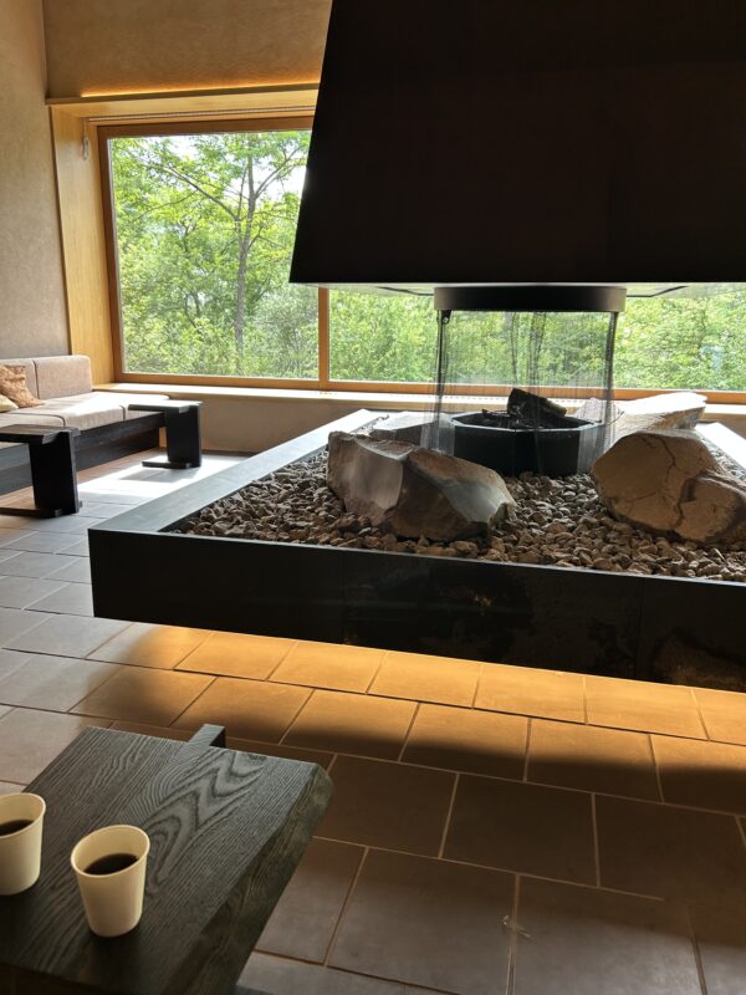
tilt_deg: -14.0
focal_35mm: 26
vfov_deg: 67.3
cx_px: 373
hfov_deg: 53.1
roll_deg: -1.2
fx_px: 747
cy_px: 498
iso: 40
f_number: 1.5
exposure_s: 1/121
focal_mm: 5.7
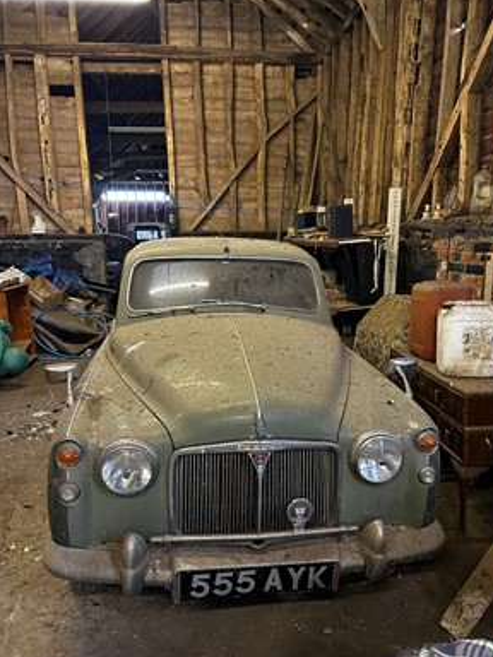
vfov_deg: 69.4
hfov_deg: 54.9
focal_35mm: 25
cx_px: 253
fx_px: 475
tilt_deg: -8.7
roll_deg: +0.7
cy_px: 332
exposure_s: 1/50
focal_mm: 6.86
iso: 800
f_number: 1.78
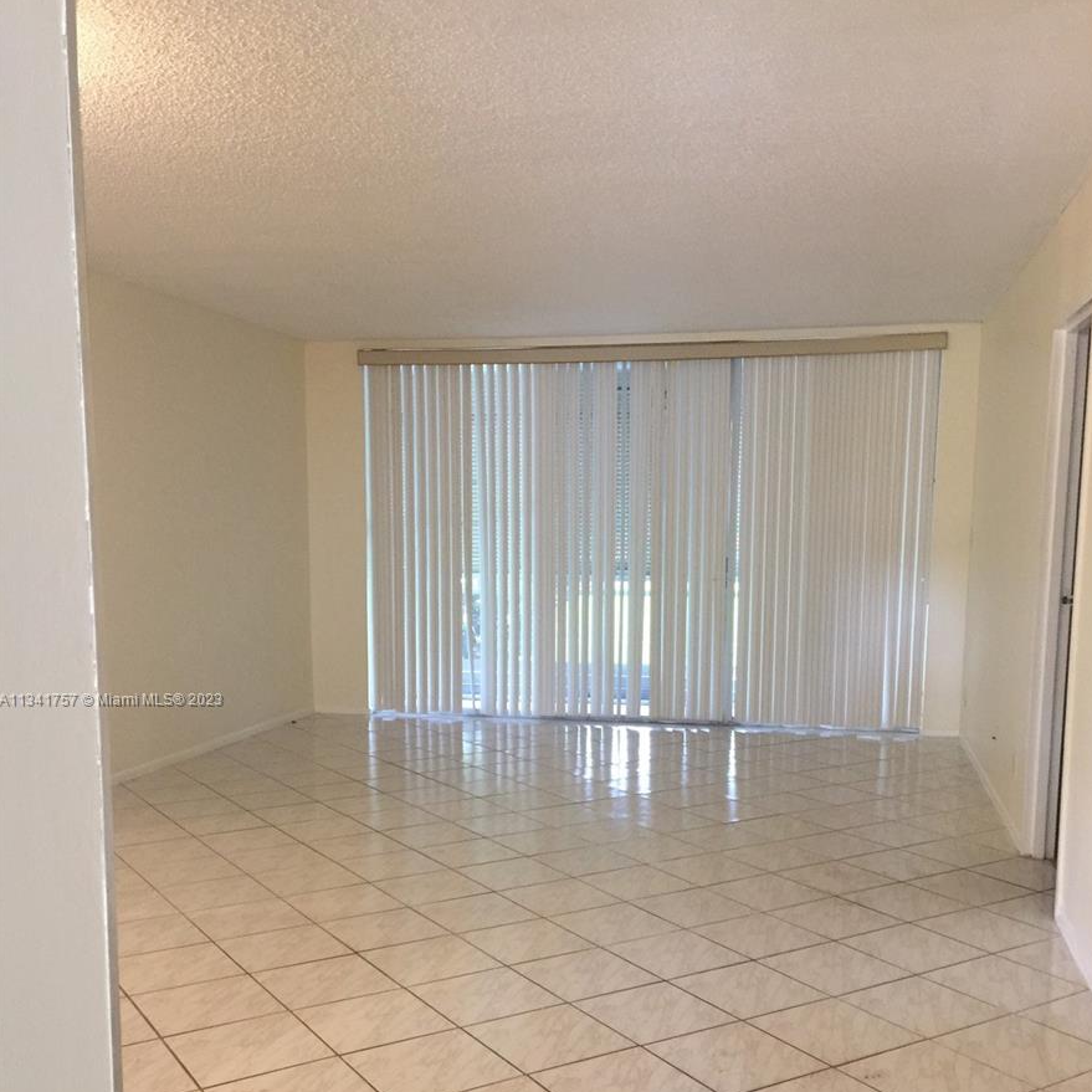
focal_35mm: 35
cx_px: 554
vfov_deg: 46.7
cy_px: 701
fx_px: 1249
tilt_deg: -7.4
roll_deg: -0.3
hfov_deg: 47.2
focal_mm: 4.15
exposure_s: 1/15
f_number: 2.2
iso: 100
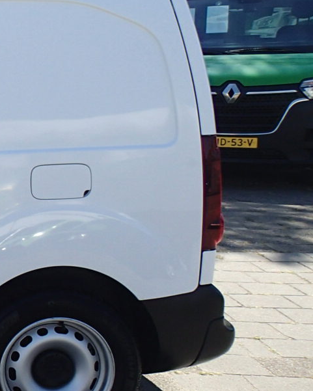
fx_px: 903
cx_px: -311
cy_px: 217
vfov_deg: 24.4
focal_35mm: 78
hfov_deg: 15.6
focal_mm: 4.5
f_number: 8
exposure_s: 1/125
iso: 100
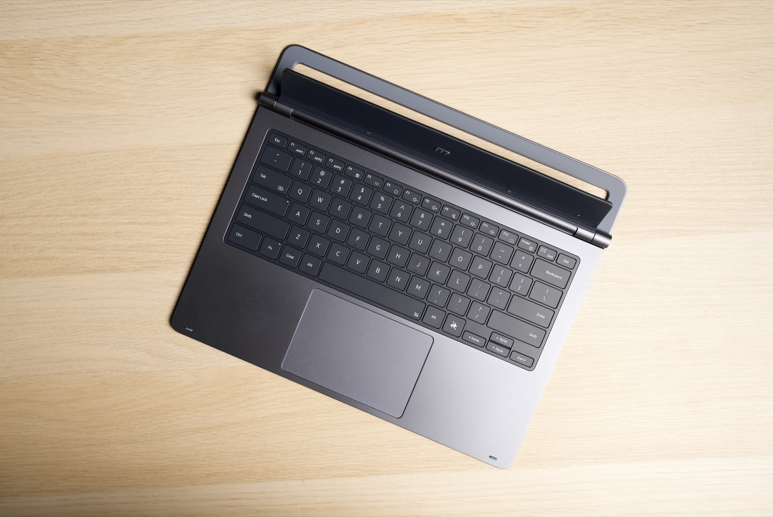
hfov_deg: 55.8
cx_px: 386
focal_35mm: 34
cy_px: 258
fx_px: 730
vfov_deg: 38.9
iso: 2500
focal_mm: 34
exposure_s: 1/400
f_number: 2.8
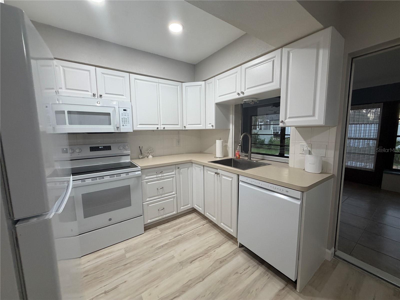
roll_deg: +0.3
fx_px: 162
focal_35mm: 14
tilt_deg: -3.8
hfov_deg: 102.1
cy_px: 150
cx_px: 200
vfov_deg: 85.7
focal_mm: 2.22
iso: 200
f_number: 2.2
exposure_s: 1/120
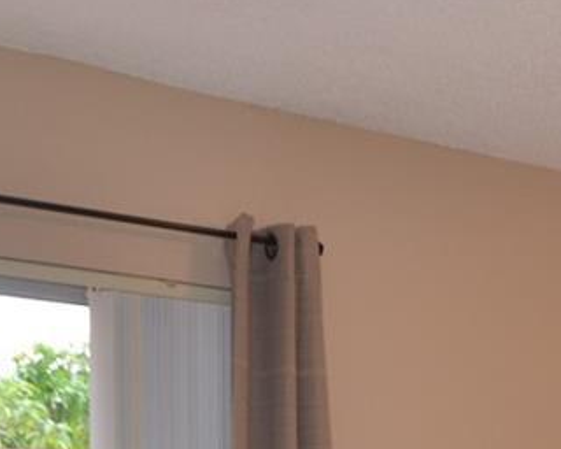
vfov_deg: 15.4
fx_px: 1517
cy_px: 694
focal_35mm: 91
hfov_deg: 17.4
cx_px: 982
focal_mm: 13
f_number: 2.8
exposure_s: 1/125
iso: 250
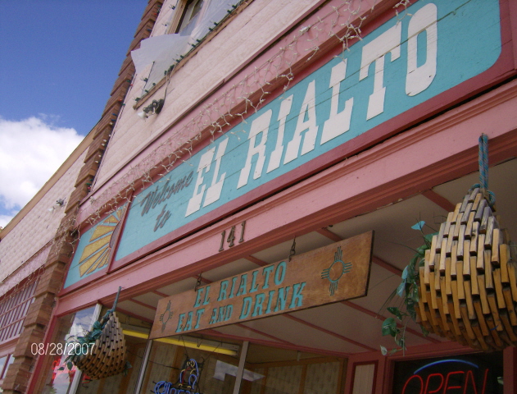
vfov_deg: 40.0
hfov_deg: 51.1
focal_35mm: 36
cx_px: 258
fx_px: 540
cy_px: 197
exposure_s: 1/682
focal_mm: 6
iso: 100
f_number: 4.7
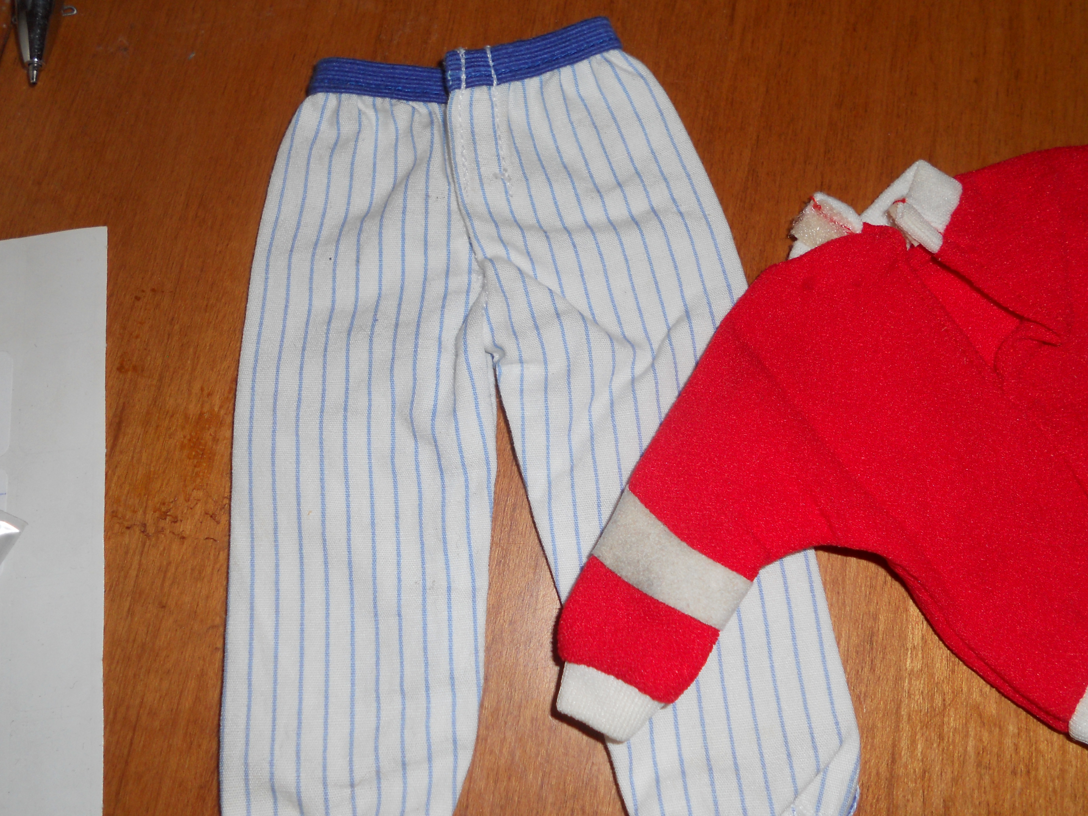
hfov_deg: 52.6
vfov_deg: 40.7
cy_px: 386
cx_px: 535
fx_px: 1100
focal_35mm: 35
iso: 80
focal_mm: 5.8
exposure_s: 1/25
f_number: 8.8
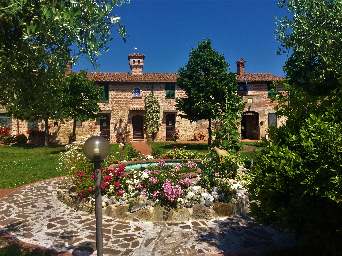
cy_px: 128
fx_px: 287
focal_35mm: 29
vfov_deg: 48.2
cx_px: 171
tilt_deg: -0.7
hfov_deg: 61.7
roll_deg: +1.1
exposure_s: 1/2283
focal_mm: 4.15
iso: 32
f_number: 2.2
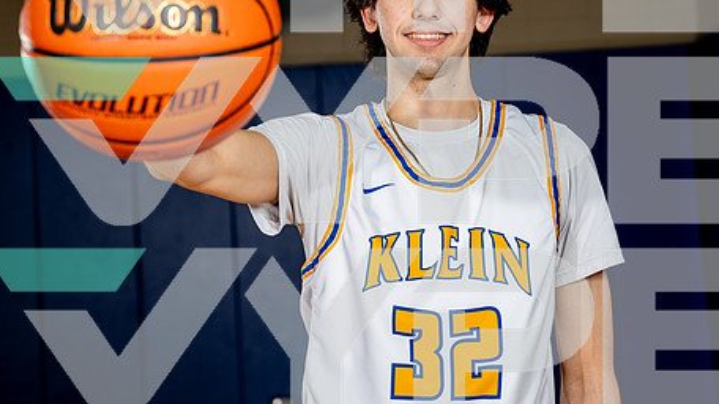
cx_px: 388
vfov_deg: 13.7
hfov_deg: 24.2
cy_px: 141
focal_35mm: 88
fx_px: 1677
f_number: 4
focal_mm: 66
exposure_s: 1/250
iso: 160
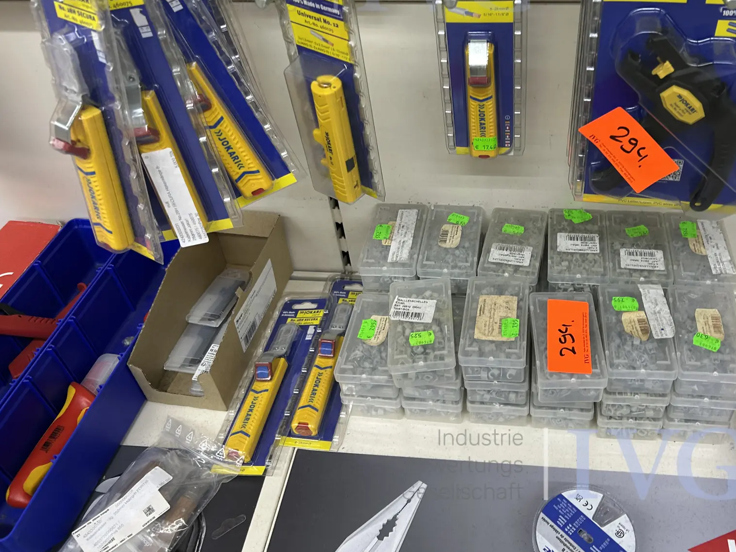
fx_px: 702
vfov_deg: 42.7
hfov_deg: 54.6
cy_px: 220
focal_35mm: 33
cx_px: 467
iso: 100
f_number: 1.5
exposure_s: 1/50
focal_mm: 5.7
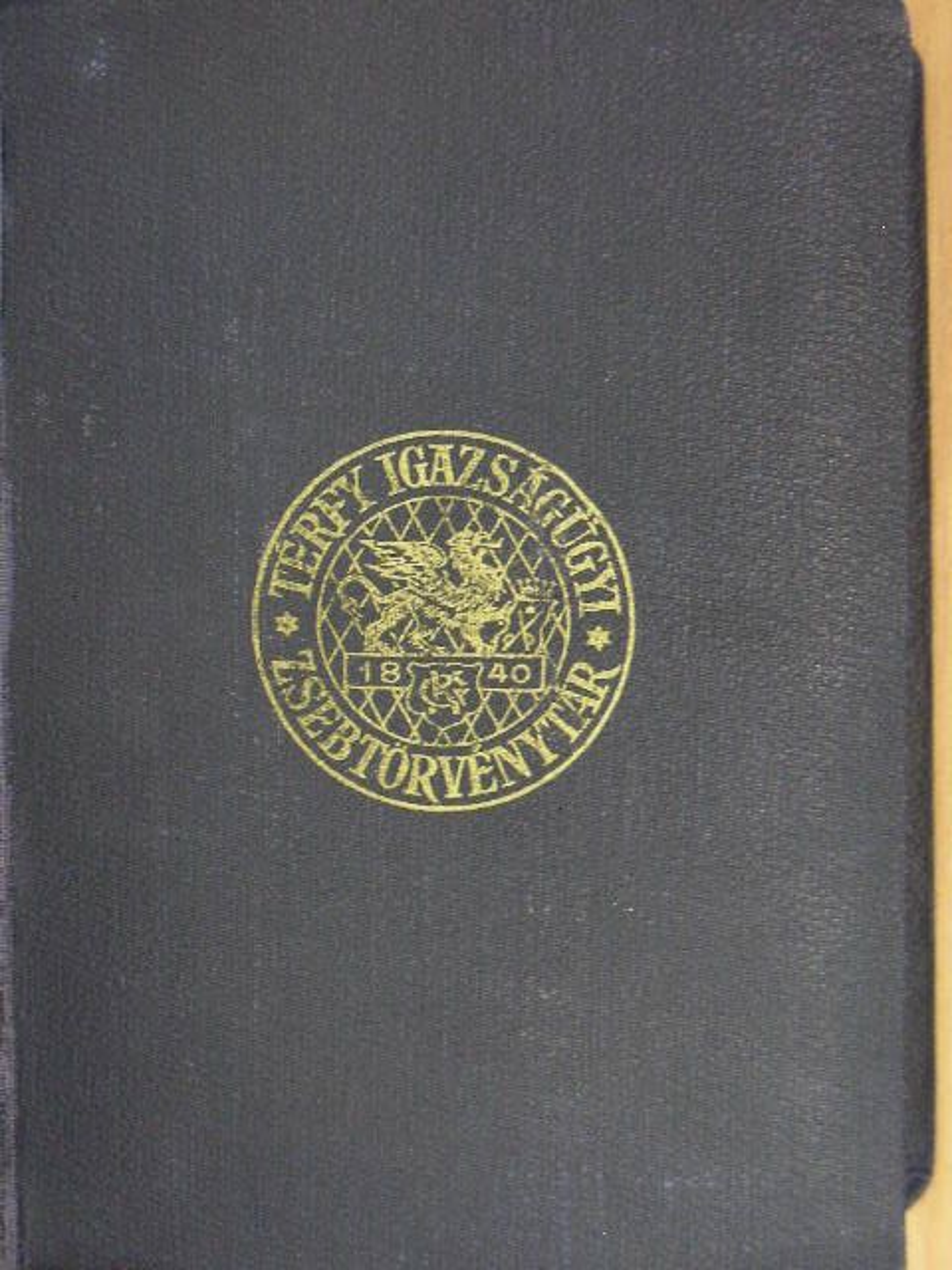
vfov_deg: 22.5
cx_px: 476
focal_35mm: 87
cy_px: 635
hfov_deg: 17.0
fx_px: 3190
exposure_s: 1/7
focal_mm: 14.6
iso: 200
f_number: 3.5
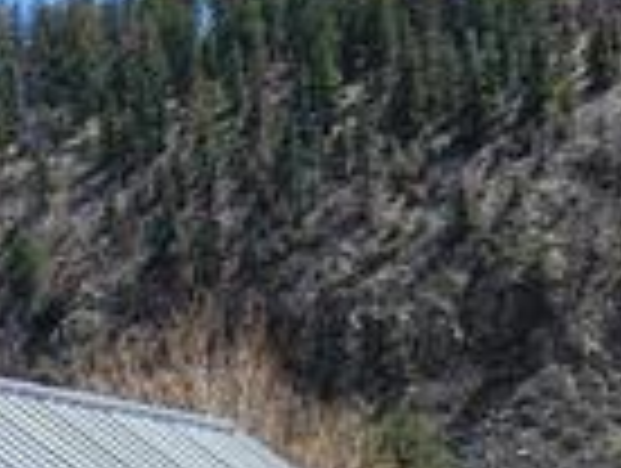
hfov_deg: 10.6
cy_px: 1372
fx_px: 3199
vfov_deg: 7.4
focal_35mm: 178
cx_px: -382
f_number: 1.8
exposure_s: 1/4000
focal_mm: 8.67
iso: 180
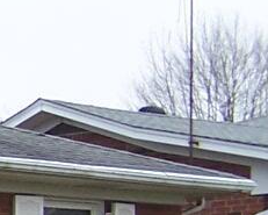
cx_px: -493
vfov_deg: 4.6
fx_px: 2650
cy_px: 273
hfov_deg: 5.5
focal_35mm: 334
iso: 80
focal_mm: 8.5
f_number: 3
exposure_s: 1/125
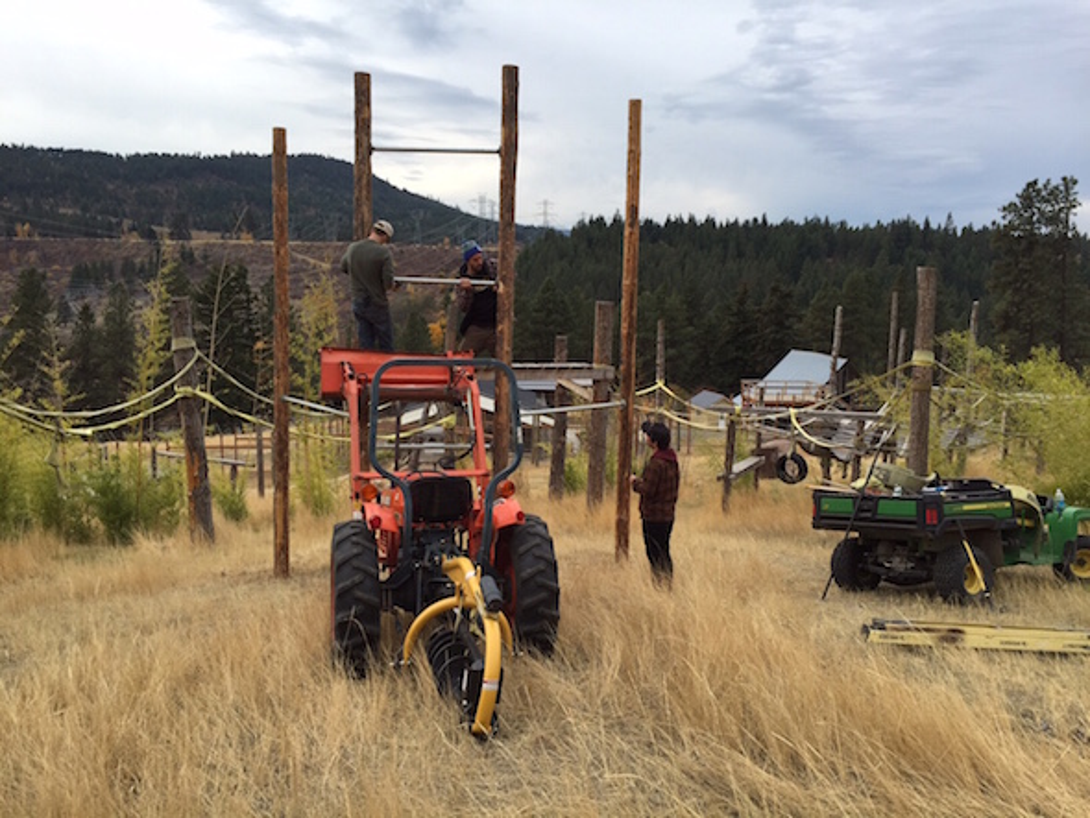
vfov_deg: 48.3
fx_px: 914
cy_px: 409
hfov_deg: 61.6
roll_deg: -1.6
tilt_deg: -7.9
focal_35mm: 29
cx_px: 545
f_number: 2.2
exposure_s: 1/682
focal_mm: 4.15
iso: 32
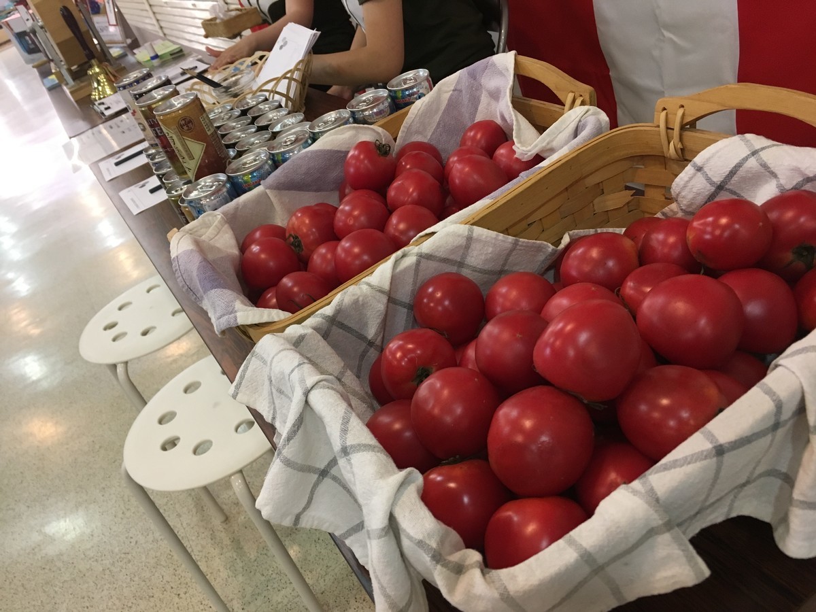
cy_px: 306
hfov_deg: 61.7
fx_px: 684
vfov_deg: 48.2
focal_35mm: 29
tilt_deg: -33.9
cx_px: 408
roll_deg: +22.4
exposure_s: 1/30
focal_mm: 4.15
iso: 125
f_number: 2.2
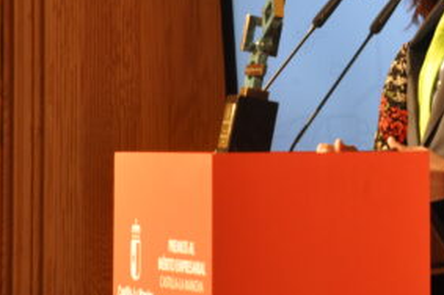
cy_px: -51
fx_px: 3822
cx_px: 453
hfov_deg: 6.6
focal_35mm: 310
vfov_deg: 4.4
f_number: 5.6
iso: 800
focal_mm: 85
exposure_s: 1/40
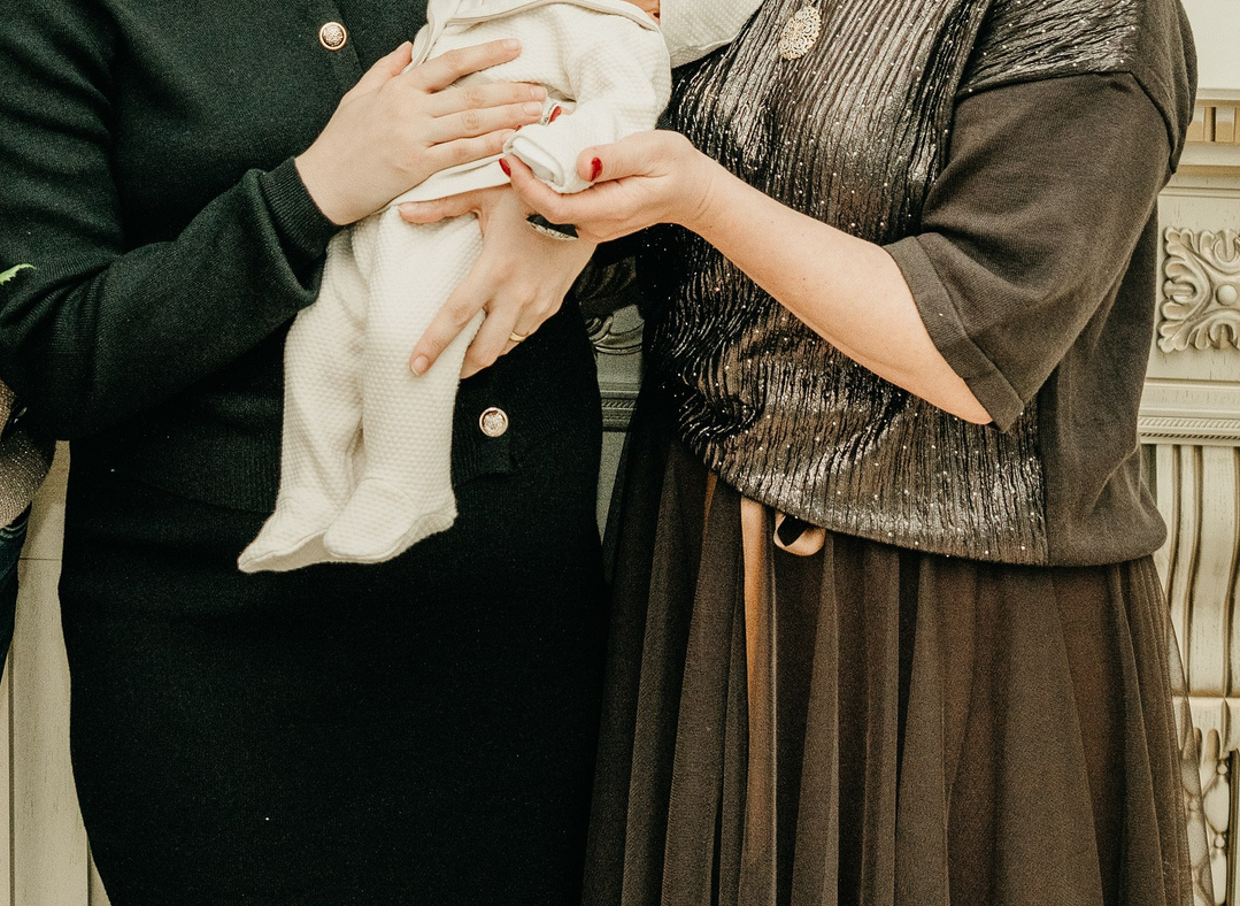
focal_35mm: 87
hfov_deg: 22.5
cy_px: -262
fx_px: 3087
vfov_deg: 15.9
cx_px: 310
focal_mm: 28
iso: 320
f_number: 4
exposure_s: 1/160
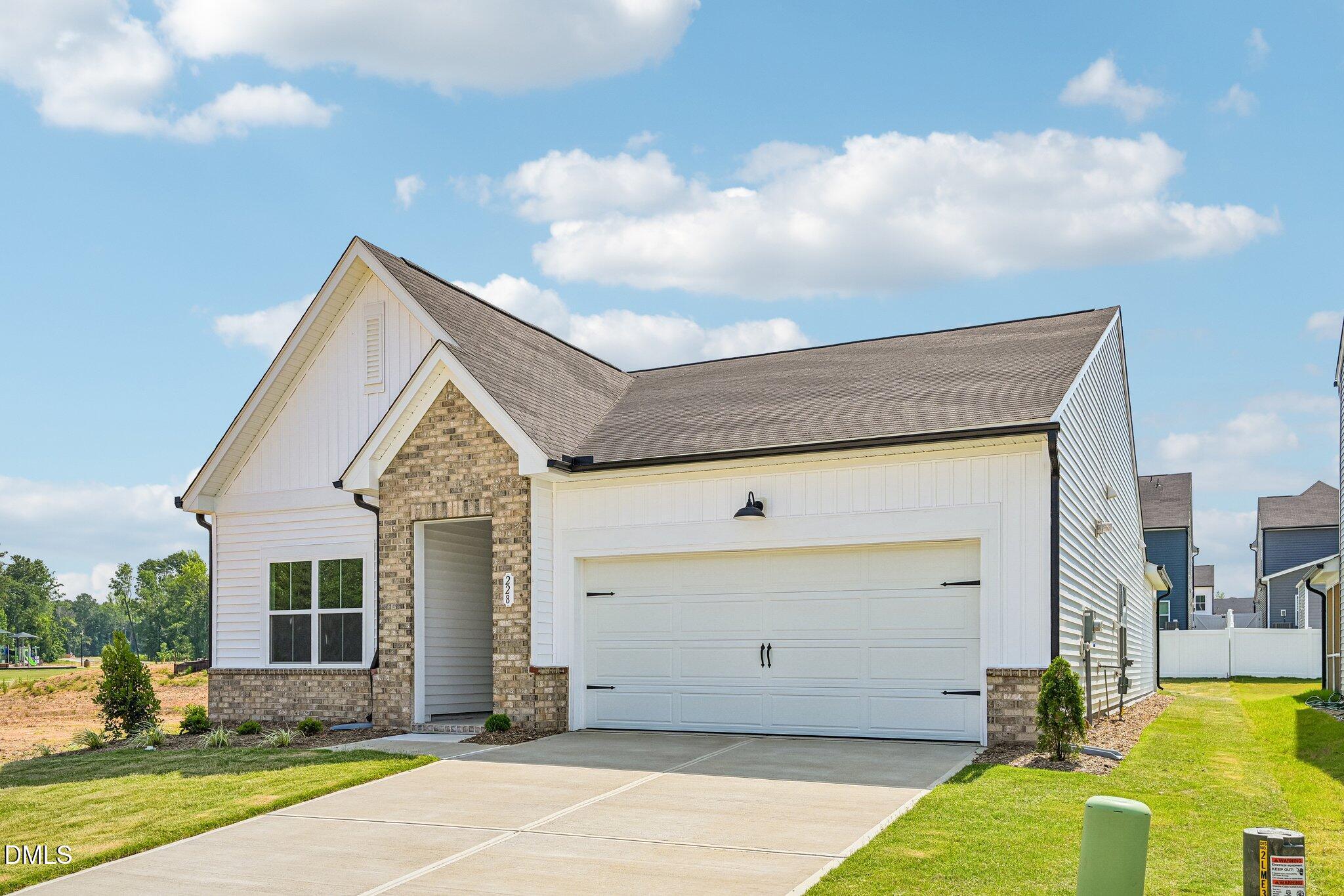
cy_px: 448
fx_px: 989
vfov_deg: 48.7
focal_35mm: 26
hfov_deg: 68.4
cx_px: 672
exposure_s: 1/500
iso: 100
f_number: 8
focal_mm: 26.5
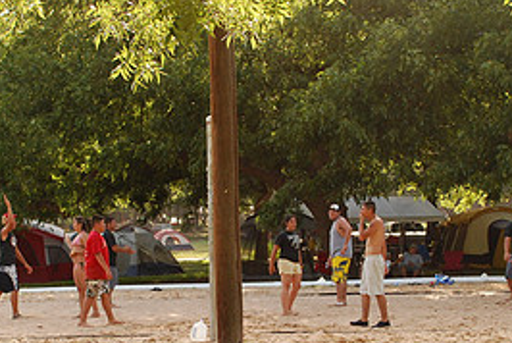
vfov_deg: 16.0
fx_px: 1210
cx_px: 233
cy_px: 265
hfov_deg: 23.9
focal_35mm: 85
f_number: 5.6
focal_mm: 26
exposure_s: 1/250
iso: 400
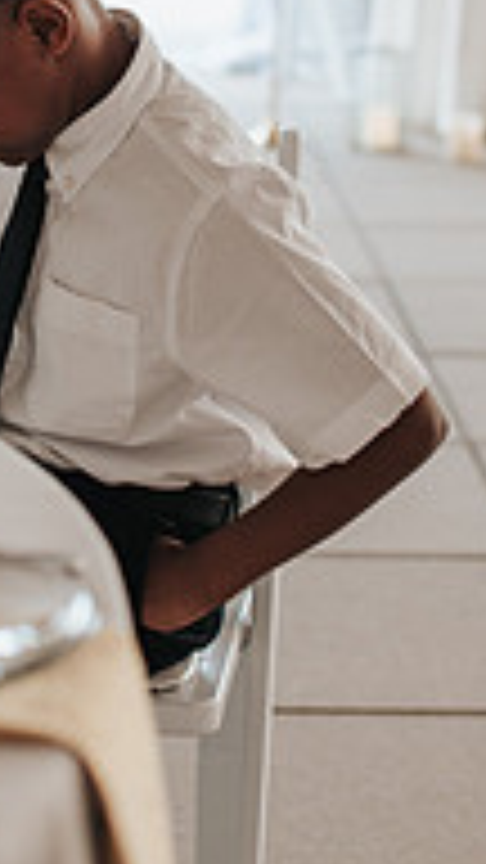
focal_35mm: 123
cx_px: 32
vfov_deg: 17.1
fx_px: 2818
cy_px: 50
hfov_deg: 9.8
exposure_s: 1/160
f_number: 2.8
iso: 100
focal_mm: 50
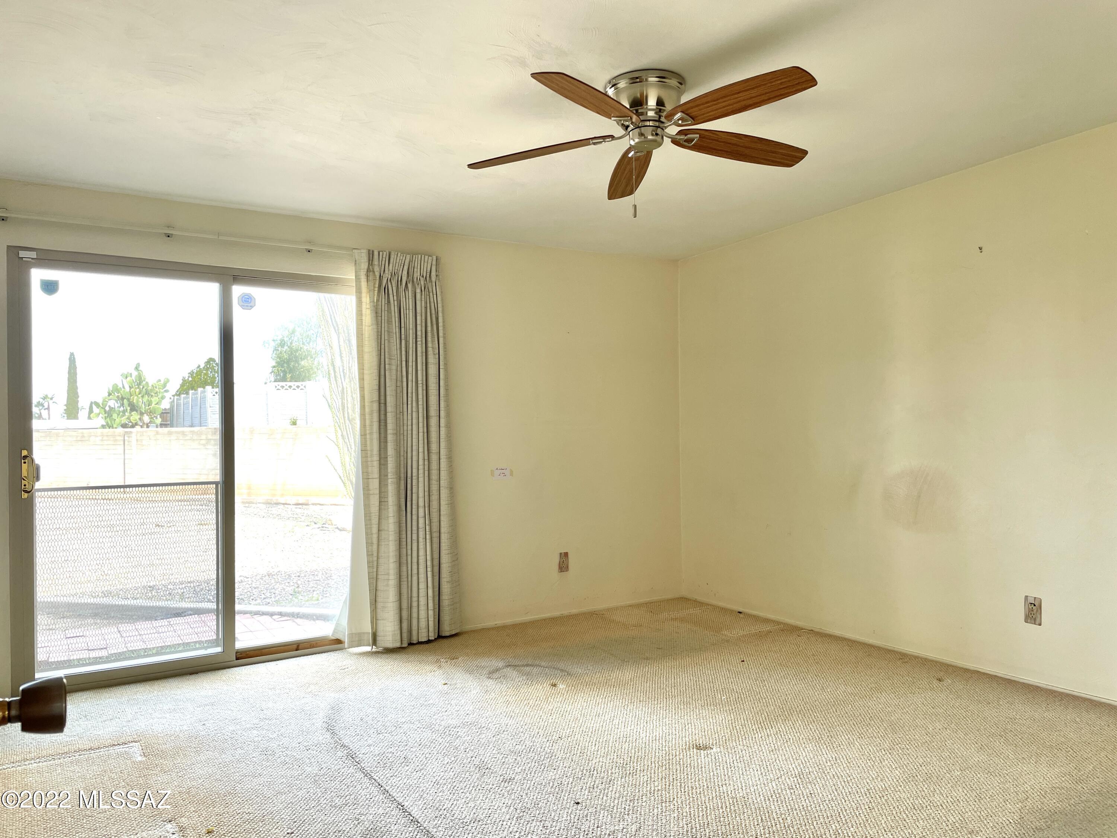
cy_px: 419
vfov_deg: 53.1
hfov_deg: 67.3
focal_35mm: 26
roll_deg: +1.1
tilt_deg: +0.5
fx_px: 839
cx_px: 558
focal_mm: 4.2
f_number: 1.6
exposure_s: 1/123
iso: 32
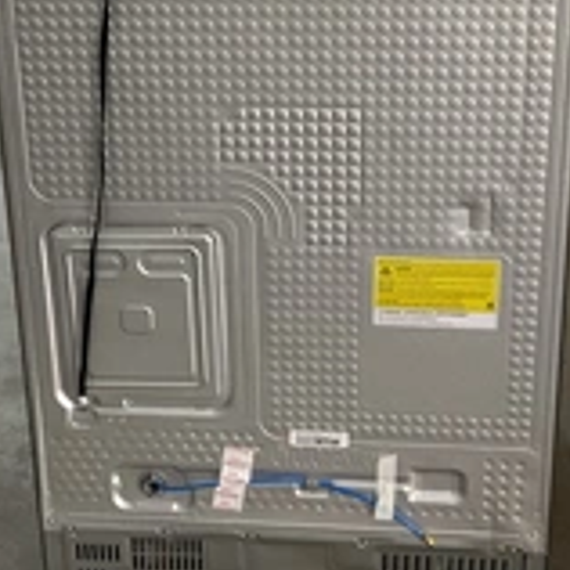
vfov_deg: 26.1
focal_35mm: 65
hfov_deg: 26.5
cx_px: 292
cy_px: 133
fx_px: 1211
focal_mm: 3
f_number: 1.8
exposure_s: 1/60
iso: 100
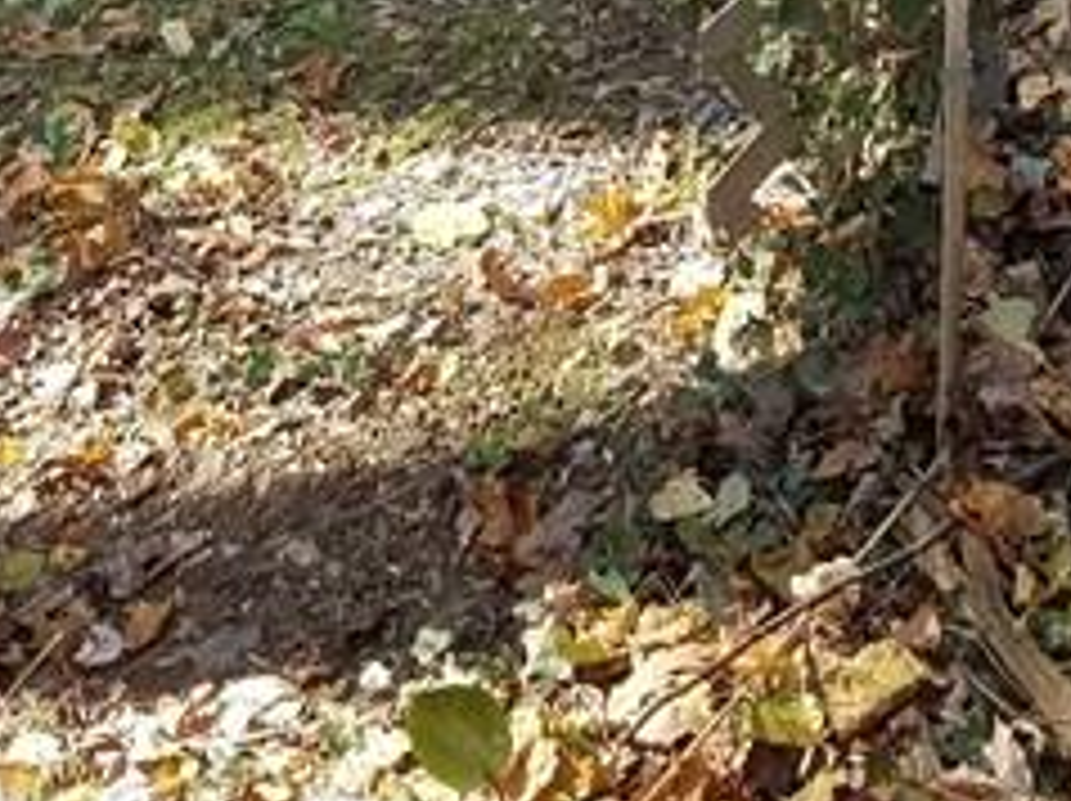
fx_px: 3462
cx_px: 608
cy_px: -688
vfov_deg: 12.0
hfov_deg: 17.6
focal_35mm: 112
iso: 40
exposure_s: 1/157
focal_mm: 4.2
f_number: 1.7
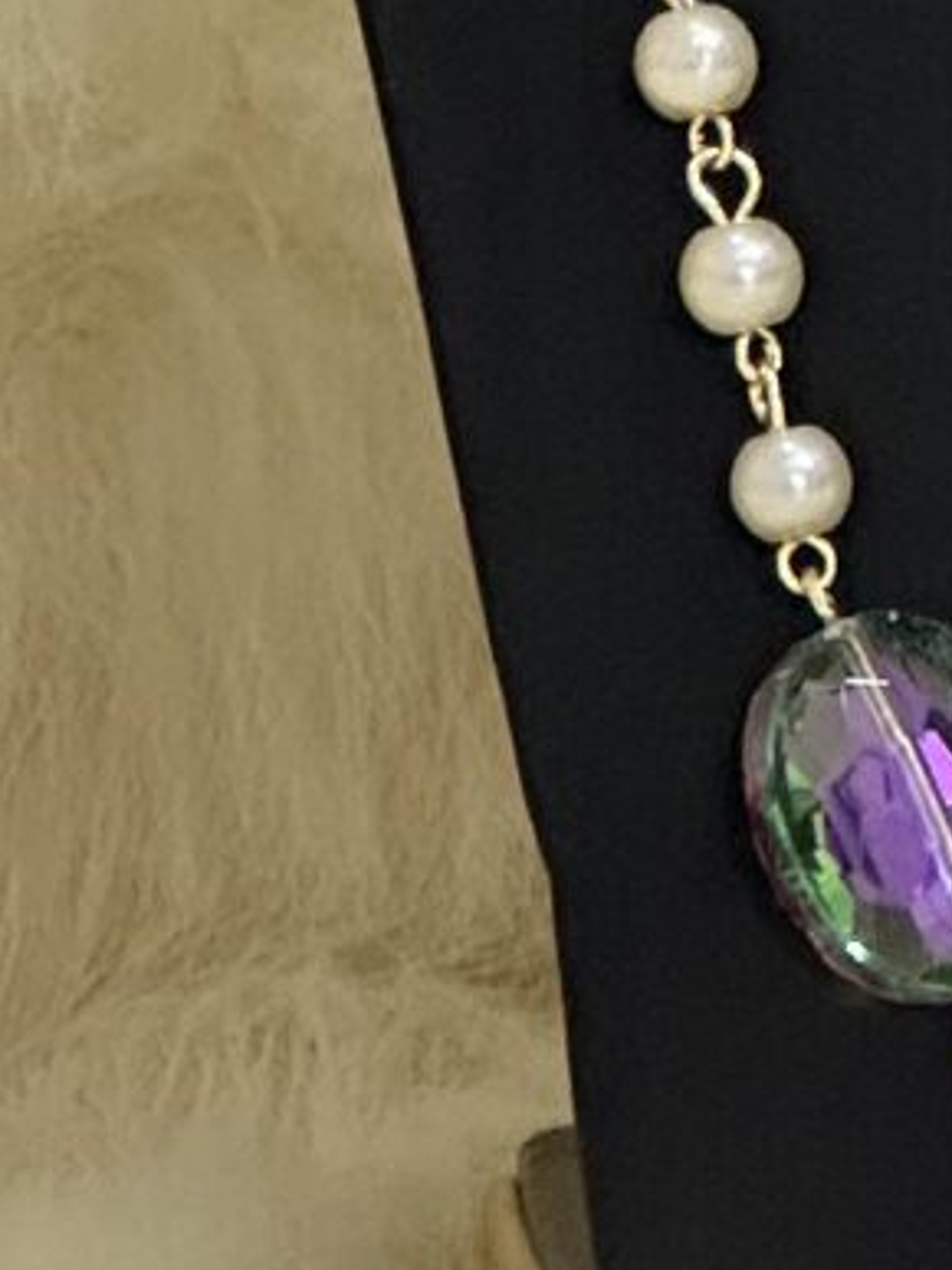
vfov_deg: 3.8
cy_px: -1641
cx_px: 1838
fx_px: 18711
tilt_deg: +0.3
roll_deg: +1.3
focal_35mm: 510
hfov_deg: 2.9
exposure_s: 1/60
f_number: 2.8
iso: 320
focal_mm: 9
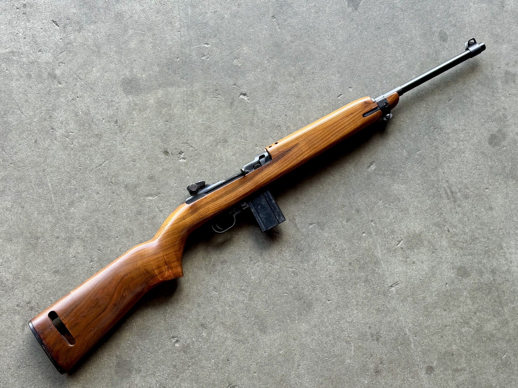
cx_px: 259
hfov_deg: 39.7
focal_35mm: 48
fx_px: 718
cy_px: 194
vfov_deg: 30.3
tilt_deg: -81.1
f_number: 1.78
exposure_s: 1/162
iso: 50
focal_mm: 6.76
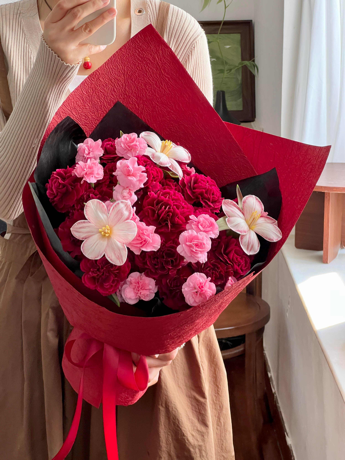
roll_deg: +0.6
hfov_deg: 19.1
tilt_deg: -14.7
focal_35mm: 77
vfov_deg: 25.3
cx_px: 172
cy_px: 230
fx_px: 1023
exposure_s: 1/66
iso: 250
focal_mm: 9
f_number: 2.8
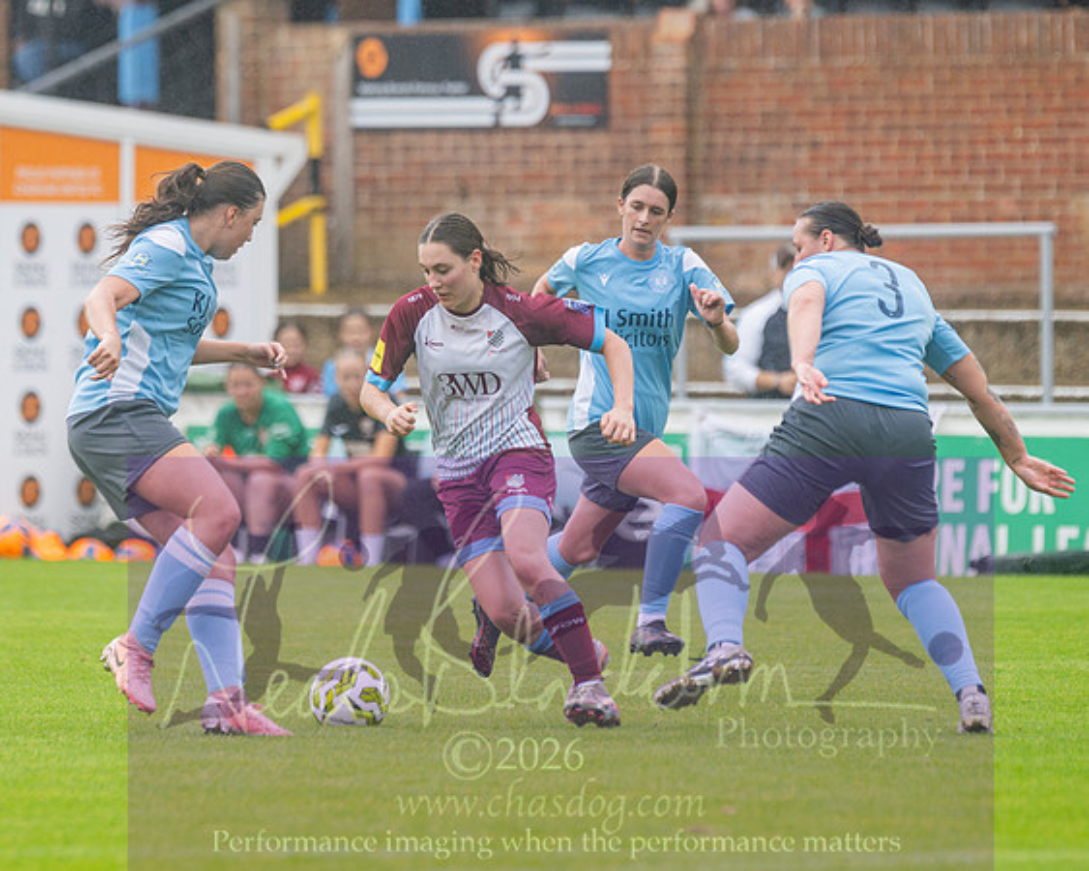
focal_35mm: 499
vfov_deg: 3.1
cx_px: 380
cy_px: 416
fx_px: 16065
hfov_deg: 3.9
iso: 360
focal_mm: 240
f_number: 2.8
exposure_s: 1/1600
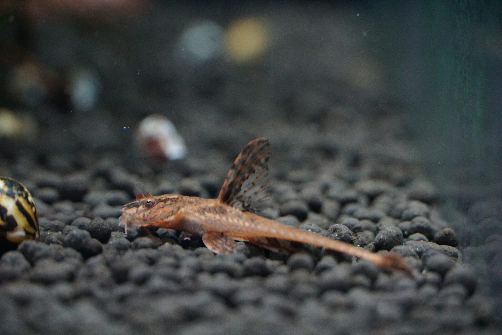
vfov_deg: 6.8
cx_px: 251
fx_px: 2824
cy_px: 168
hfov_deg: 10.2
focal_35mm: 202
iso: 10000
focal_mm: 135
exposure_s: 1/125
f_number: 5.6
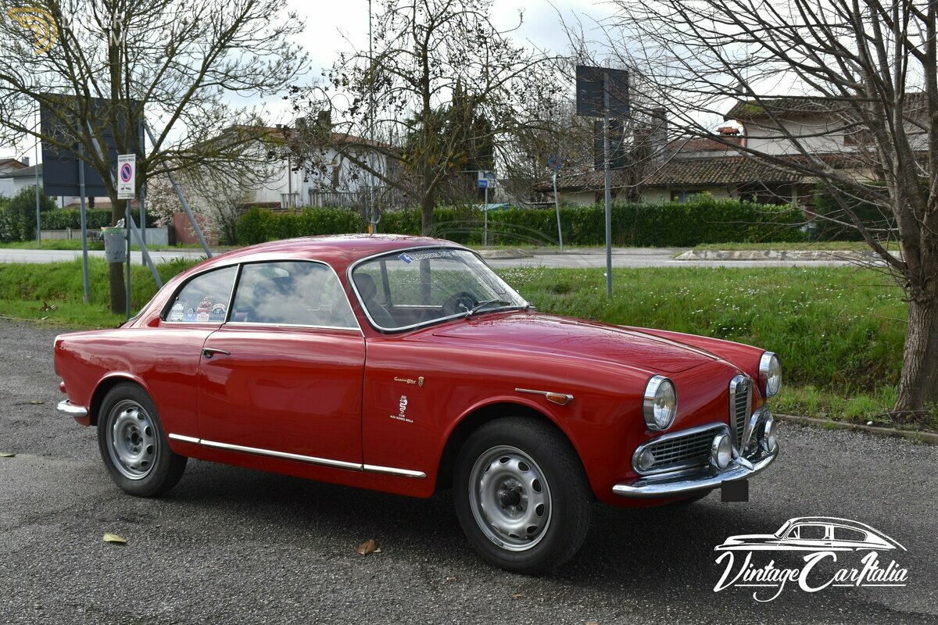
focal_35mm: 42
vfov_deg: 31.9
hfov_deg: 46.4
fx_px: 1094
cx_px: 469
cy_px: 312
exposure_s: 1/250
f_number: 8
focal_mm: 28
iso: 110
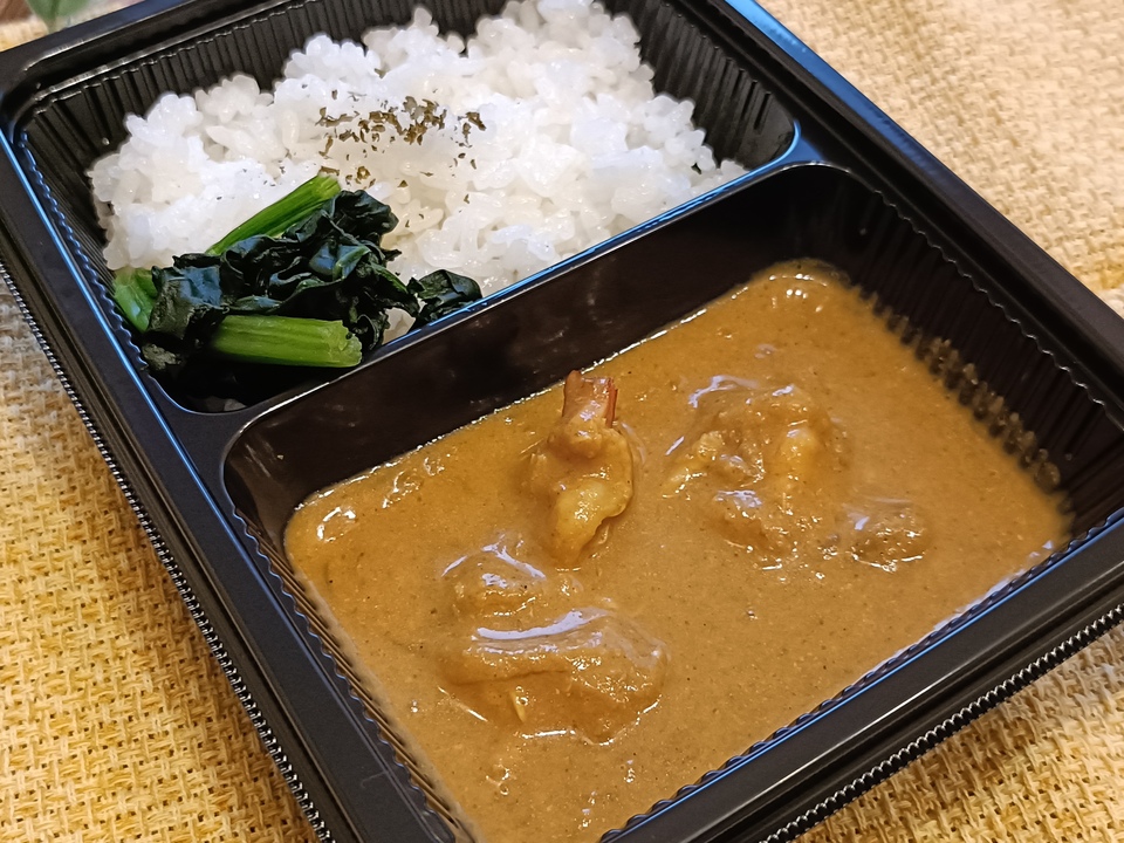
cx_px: 562
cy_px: 422
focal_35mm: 44
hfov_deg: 42.9
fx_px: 1429
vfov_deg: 32.9
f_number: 1.7
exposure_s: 1/60
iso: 1250
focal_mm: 4.7
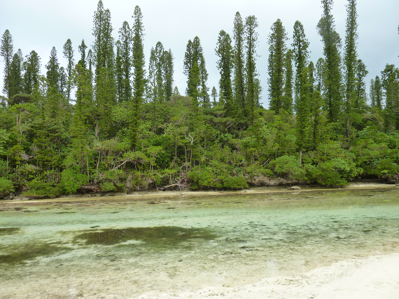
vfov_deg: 54.9
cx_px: 200
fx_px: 288
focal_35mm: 25
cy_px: 150
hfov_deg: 69.4
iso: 125
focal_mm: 4.1
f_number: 3.3
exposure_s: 1/80
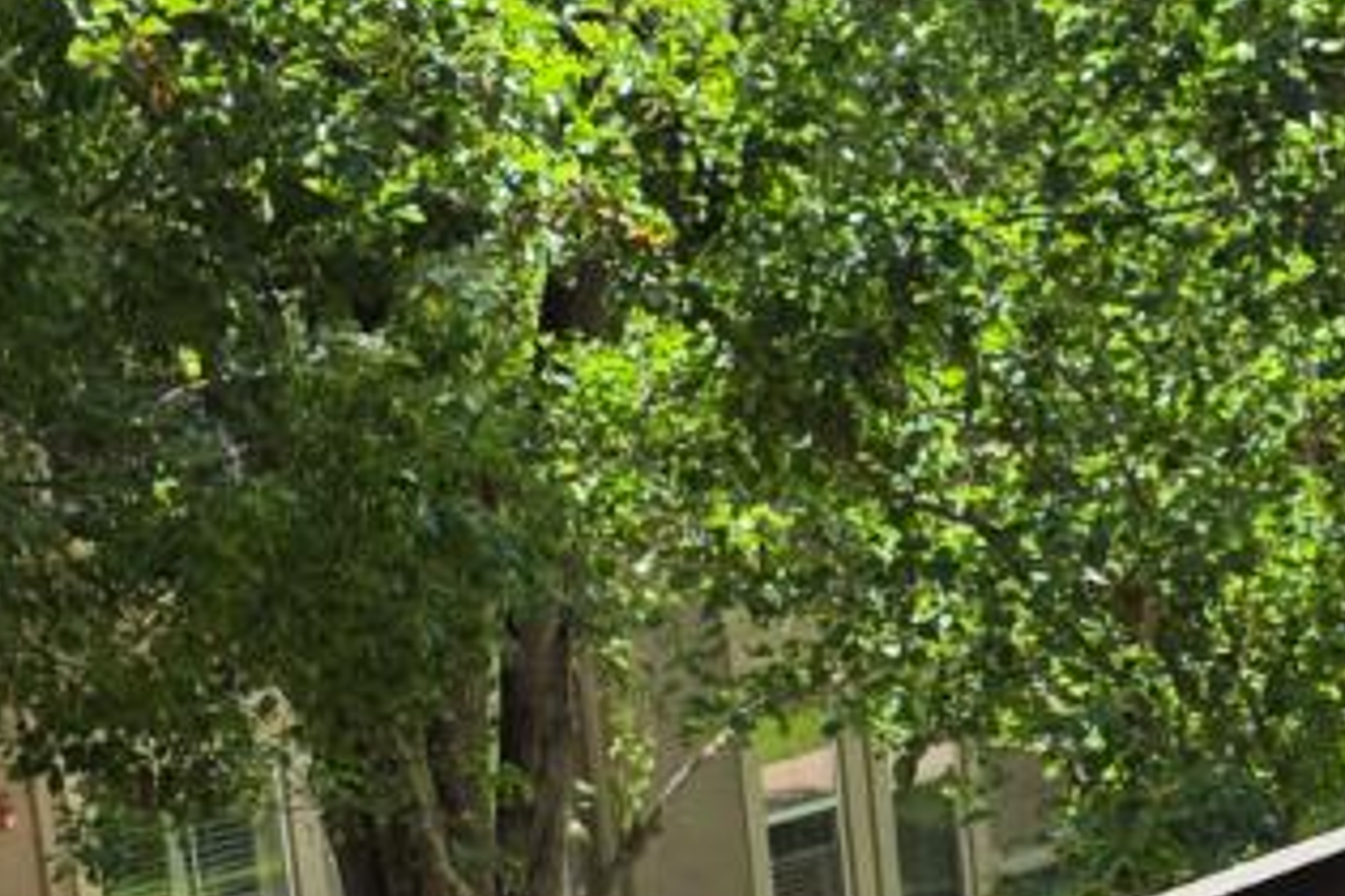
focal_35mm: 114
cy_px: 975
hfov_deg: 17.5
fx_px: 4259
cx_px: 1375
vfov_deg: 11.8
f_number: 1.7
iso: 80
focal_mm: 6.25
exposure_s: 1/2430
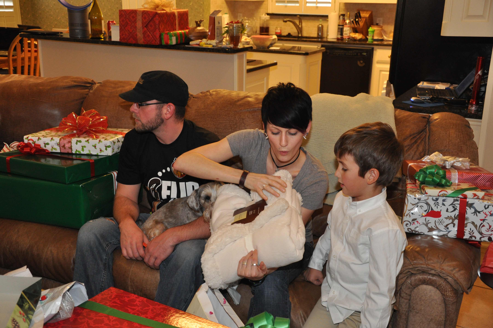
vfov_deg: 29.8
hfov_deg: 43.7
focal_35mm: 45
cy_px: 164
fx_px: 615
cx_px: 246
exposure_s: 1/60
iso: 800
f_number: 4.2
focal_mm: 30
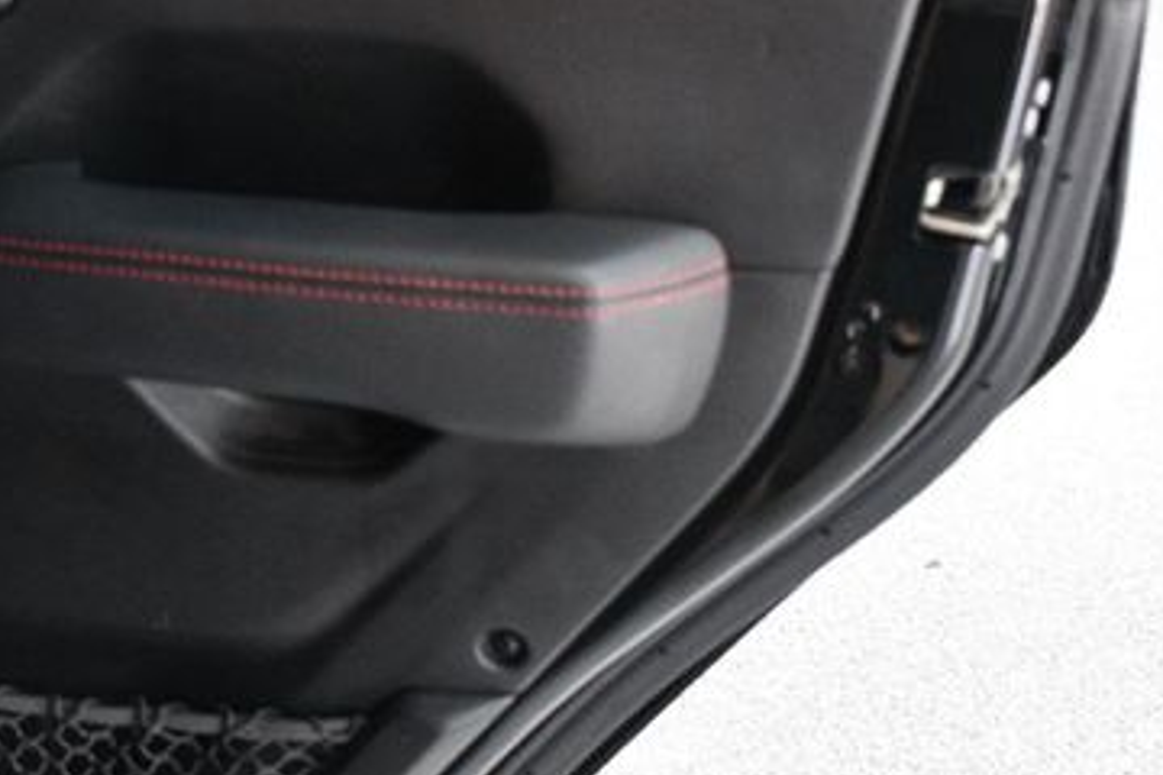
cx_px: 194
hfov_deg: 30.5
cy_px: 245
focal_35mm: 64
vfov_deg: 21.1
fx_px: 2067
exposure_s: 1/60
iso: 3200
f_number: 3.8
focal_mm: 24
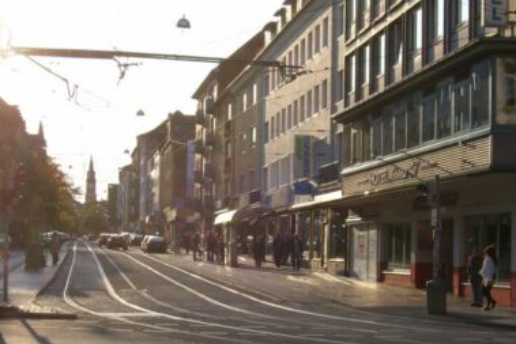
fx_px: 1147
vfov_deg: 17.0
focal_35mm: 80
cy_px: 243
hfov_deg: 25.4
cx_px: 257
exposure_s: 1/350
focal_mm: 9.4
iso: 80
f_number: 5.6
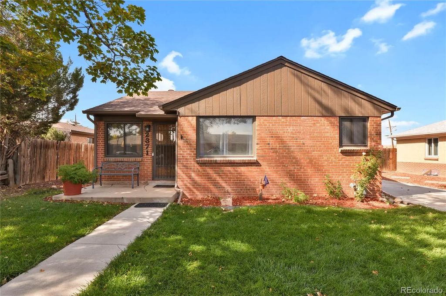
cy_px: 148
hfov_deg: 93.4
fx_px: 210
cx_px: 223
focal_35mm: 17
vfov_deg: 70.2
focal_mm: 17
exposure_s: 1/20
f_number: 8
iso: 250
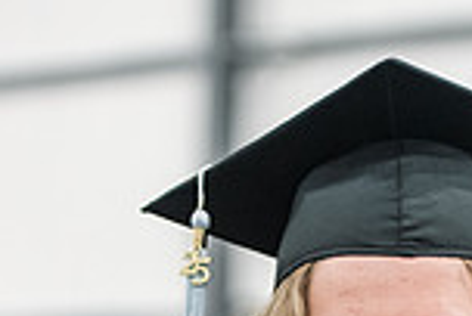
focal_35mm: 297
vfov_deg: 4.6
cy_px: 491
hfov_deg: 6.9
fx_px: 3902
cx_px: 494
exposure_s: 1/200
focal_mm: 78
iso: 4000
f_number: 3.2
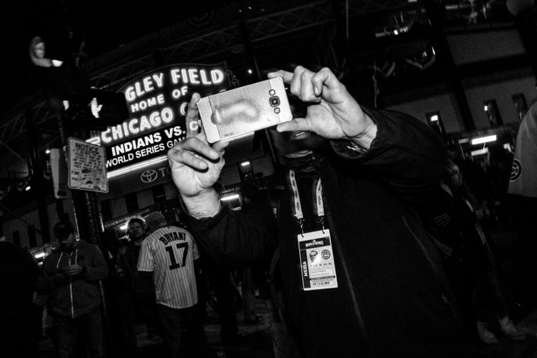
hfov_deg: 81.2
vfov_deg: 59.5
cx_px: 268
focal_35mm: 21
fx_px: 313
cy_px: 179
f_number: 8
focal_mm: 14
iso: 1600
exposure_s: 1/60
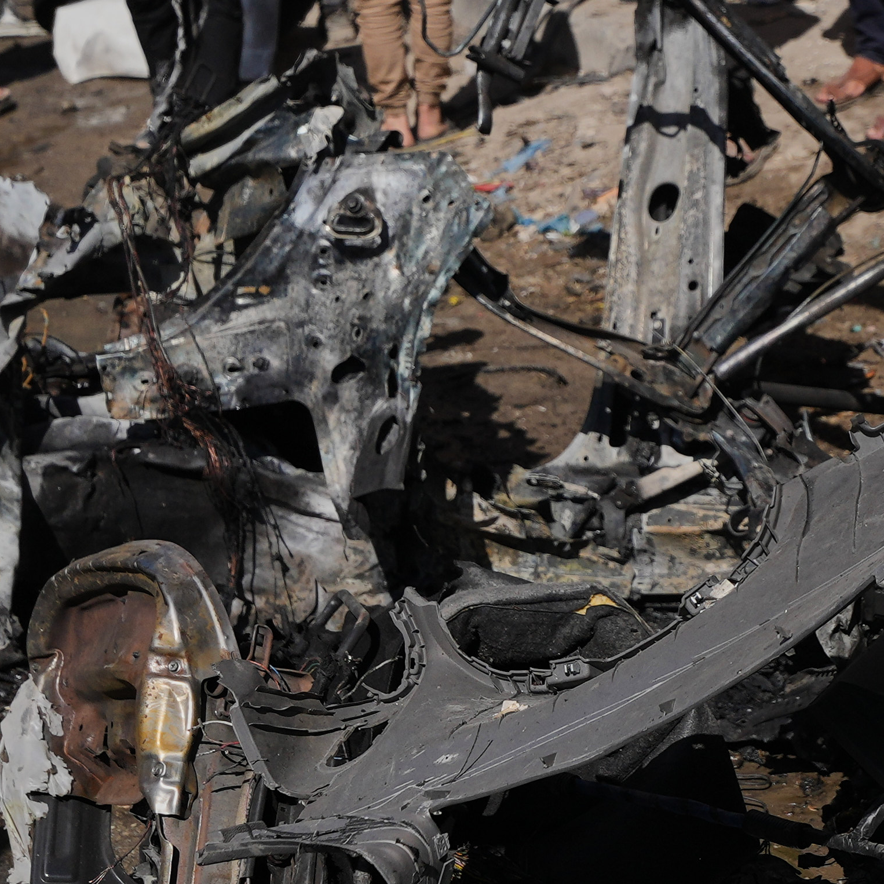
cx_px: 923
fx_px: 2225
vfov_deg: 22.4
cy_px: 316
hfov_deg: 21.5
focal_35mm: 77
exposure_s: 1/6400
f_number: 2.8
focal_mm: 16
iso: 125
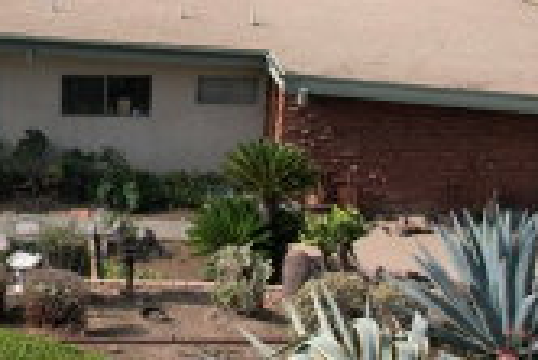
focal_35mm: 68
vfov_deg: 19.2
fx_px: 1017
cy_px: -45
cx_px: -26
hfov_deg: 27.5
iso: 100
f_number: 2.8
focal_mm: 8.38
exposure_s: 1/1600
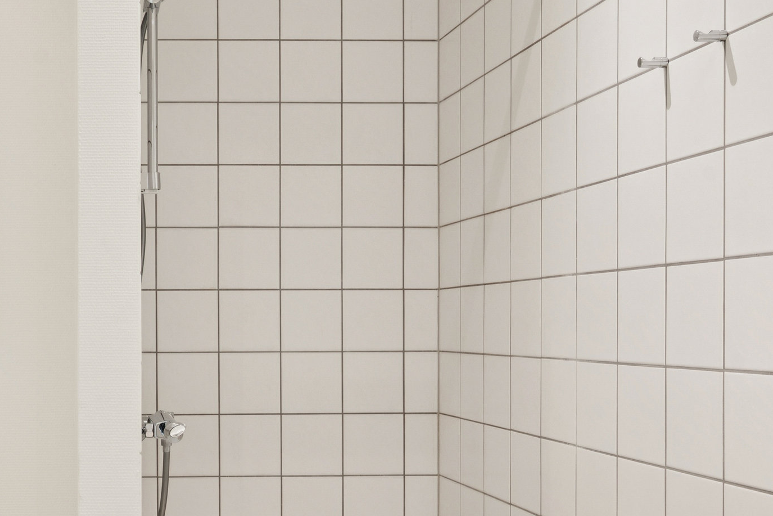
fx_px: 1054
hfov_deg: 38.1
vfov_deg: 27.3
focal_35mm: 49
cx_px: 107
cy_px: 354
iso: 640
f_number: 9
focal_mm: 22.5
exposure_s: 1/20
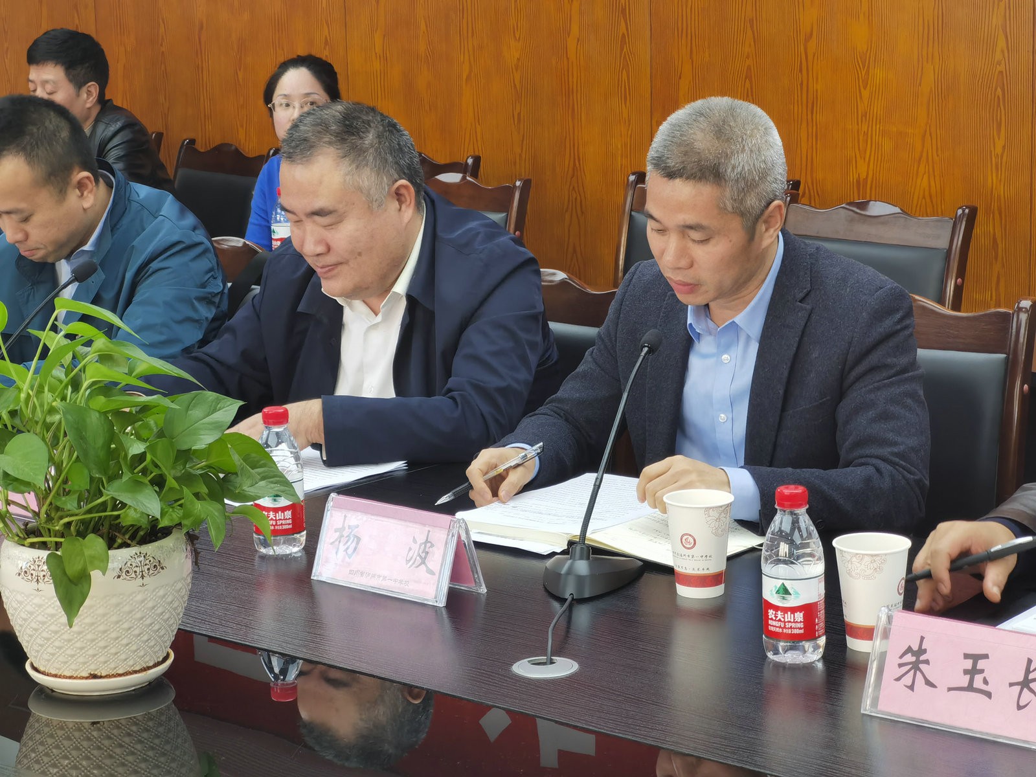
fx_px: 2424
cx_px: 518
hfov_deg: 24.1
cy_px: 388
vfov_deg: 18.2
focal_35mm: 81
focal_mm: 7.48
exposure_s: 1/50
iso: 125
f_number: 2.4
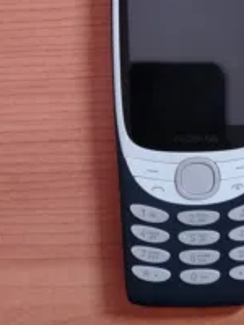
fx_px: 451
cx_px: 202
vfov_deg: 38.9
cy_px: 93
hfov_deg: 29.4
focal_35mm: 48
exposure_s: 1/33.3
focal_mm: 5.25
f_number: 1.75
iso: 828
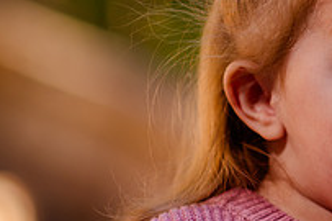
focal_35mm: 300
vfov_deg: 4.6
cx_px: 394
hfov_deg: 6.8
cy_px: 120
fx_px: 2764
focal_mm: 105
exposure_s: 1/640
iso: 200
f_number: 2
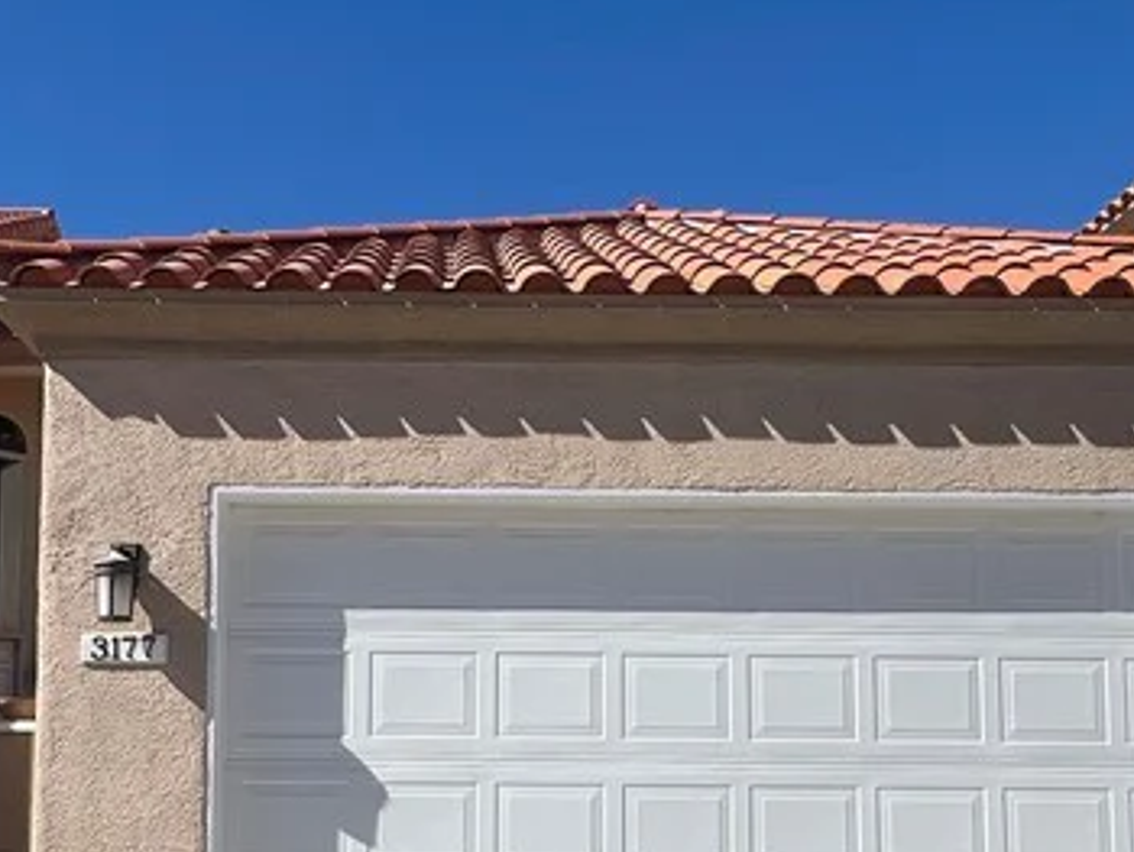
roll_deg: -0.2
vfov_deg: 36.7
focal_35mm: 38
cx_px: 476
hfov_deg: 48.8
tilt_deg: +3.4
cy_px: 658
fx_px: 1246
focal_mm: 1.57
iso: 32
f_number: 1.8
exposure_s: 1/3650
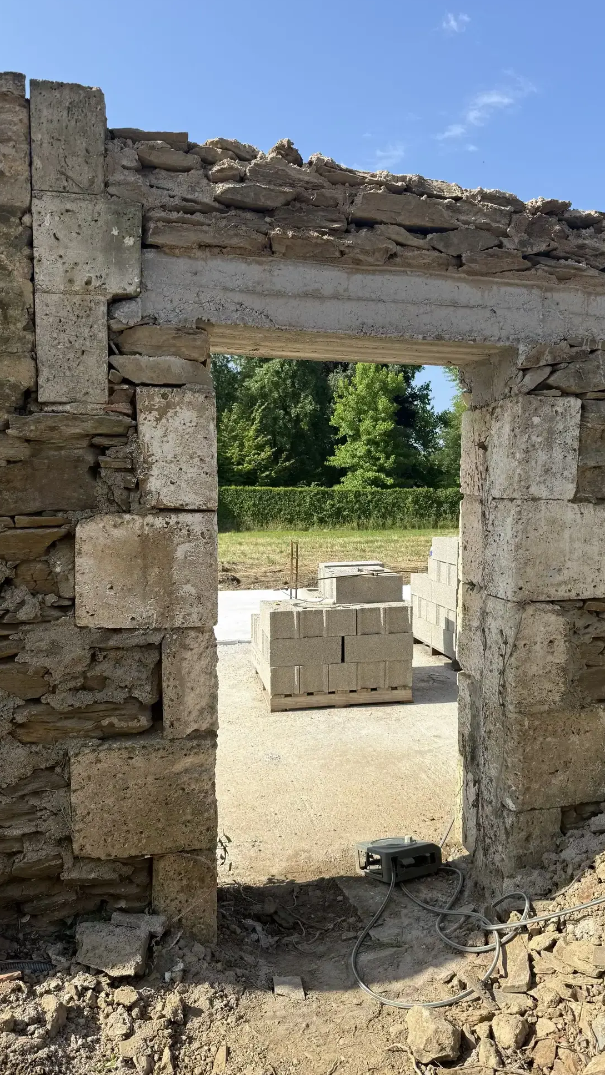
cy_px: 547
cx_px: 347
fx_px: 770
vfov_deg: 69.9
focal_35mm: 27
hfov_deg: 42.8
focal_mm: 6.76
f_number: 1.78
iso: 80
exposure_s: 1/3425
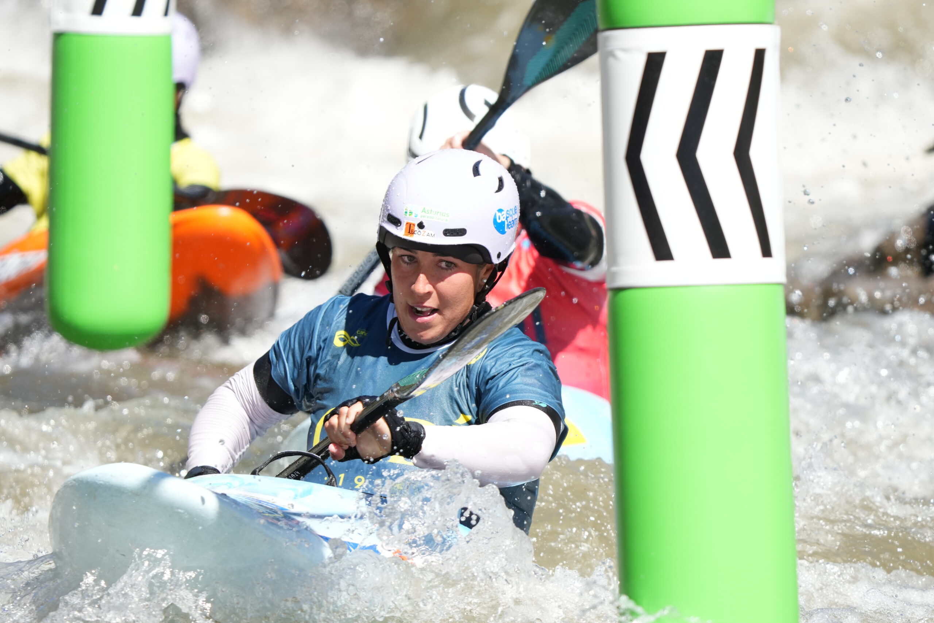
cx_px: 467
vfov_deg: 2.5
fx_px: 14321
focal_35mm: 552
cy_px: 312
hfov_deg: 3.7
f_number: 6.3
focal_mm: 368
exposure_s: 1/1250
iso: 500
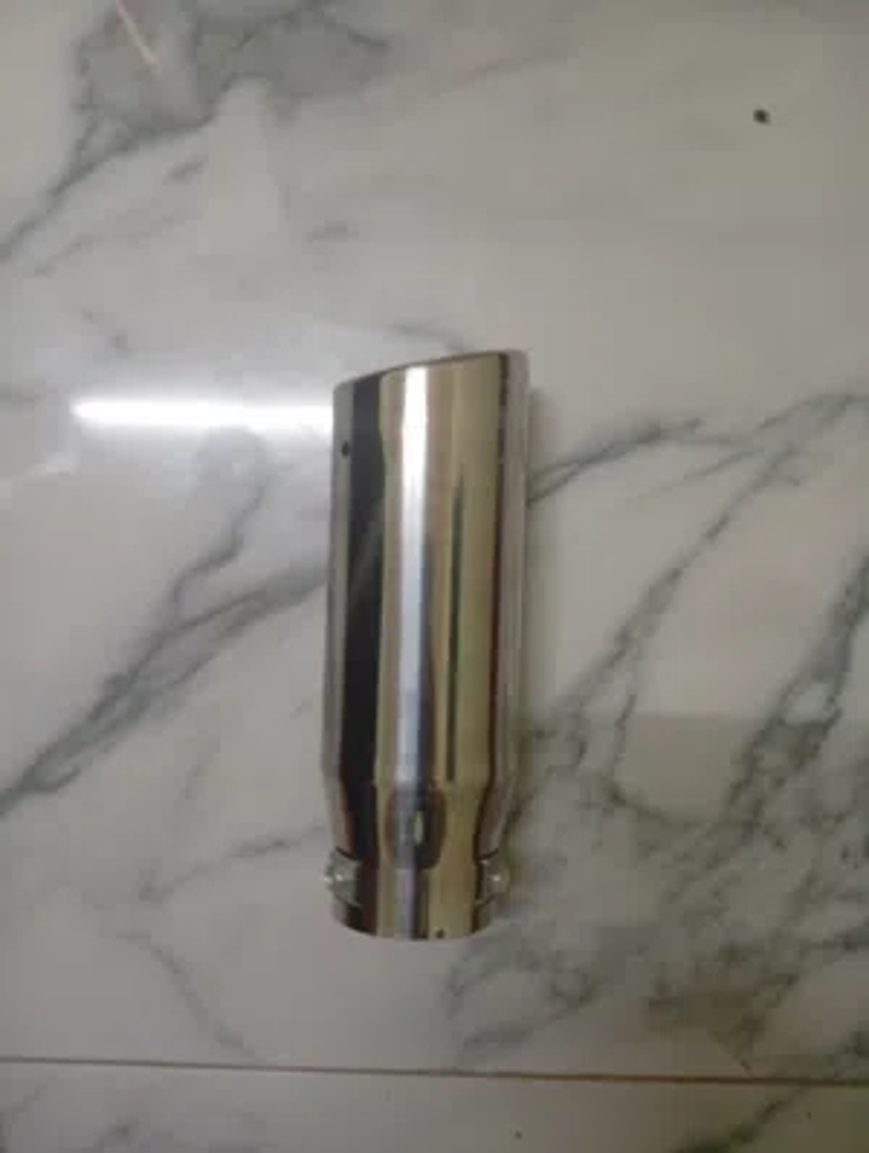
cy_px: 576
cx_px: 434
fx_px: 901
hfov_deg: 51.5
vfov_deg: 65.2
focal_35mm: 27
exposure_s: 1/20
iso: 610
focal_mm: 3.98
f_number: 1.8
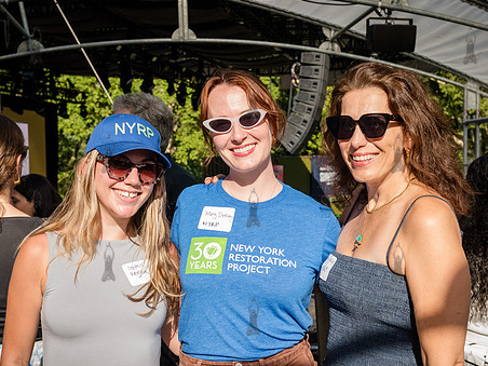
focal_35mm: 57
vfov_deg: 25.6
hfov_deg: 33.8
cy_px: 215
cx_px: 247
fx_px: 804
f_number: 5.6
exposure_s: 1/4000
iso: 1600
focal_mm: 35
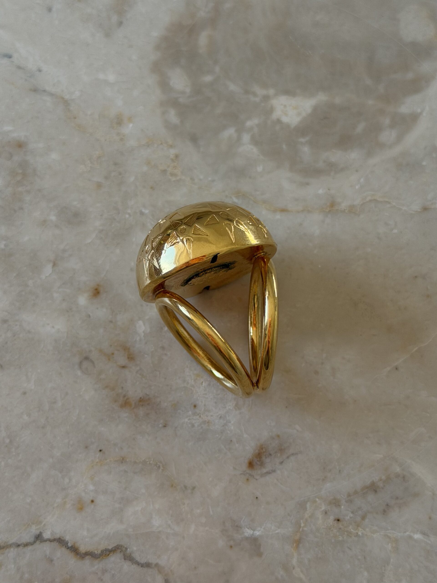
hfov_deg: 30.3
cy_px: 292
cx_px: 218
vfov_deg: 39.7
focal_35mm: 48
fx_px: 808
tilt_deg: -76.7
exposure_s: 1/400
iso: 80
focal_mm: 6.76
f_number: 1.78
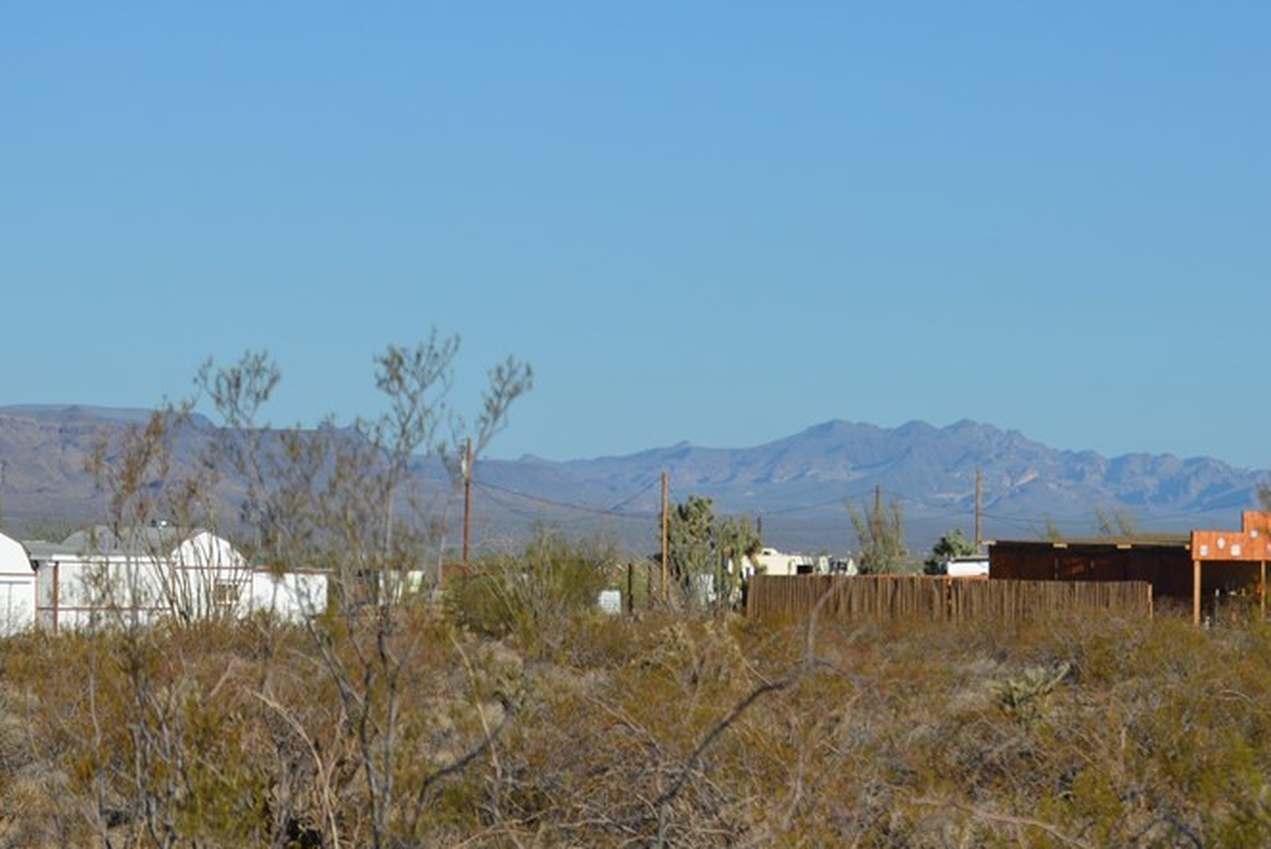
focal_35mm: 135
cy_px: 437
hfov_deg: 15.2
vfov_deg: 10.2
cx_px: 905
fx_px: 4763
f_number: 7.1
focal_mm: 55
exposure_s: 1/1600
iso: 400
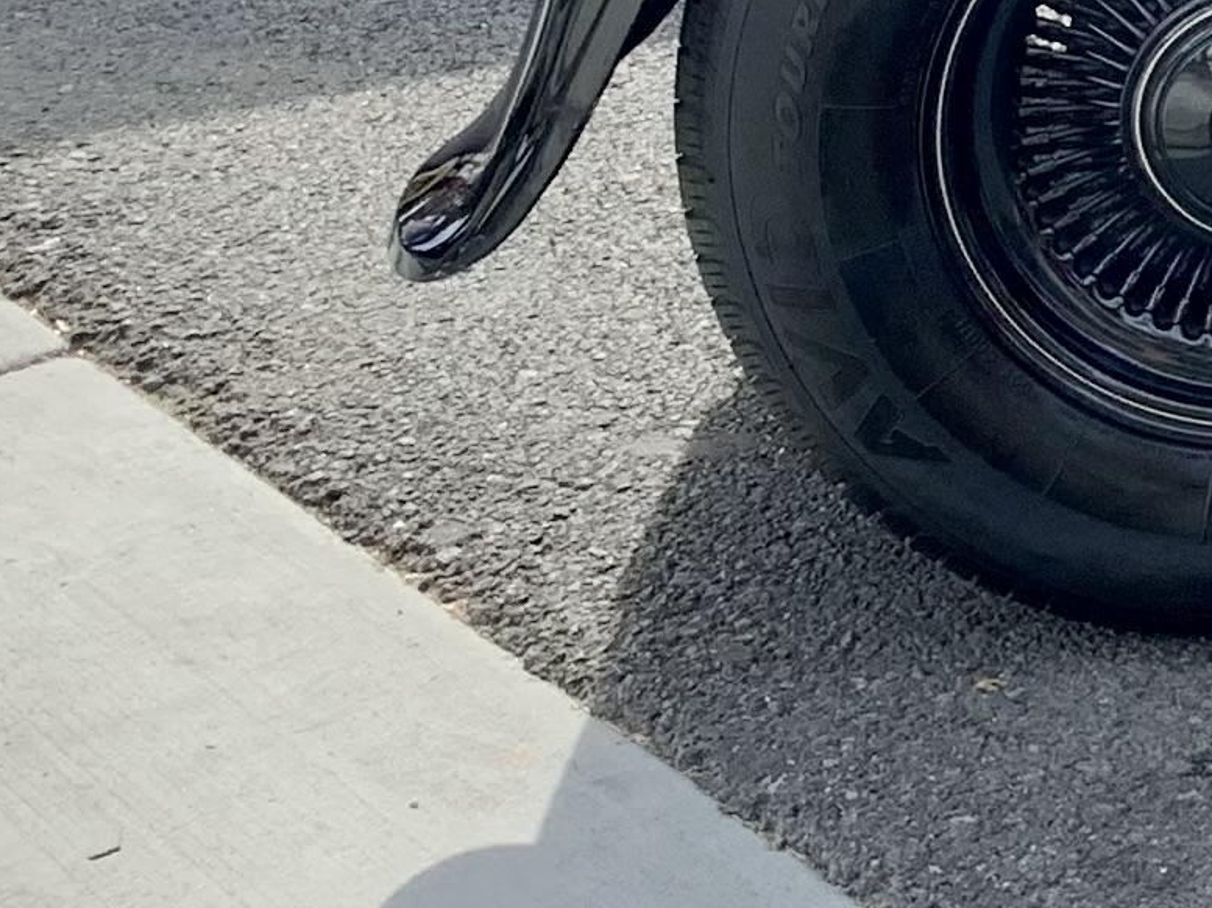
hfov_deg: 12.7
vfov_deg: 10.4
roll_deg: -1.6
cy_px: -665
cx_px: 2440
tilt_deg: -11.9
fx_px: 4725
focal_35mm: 135
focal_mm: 4.25
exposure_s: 1/495
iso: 25
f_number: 1.8
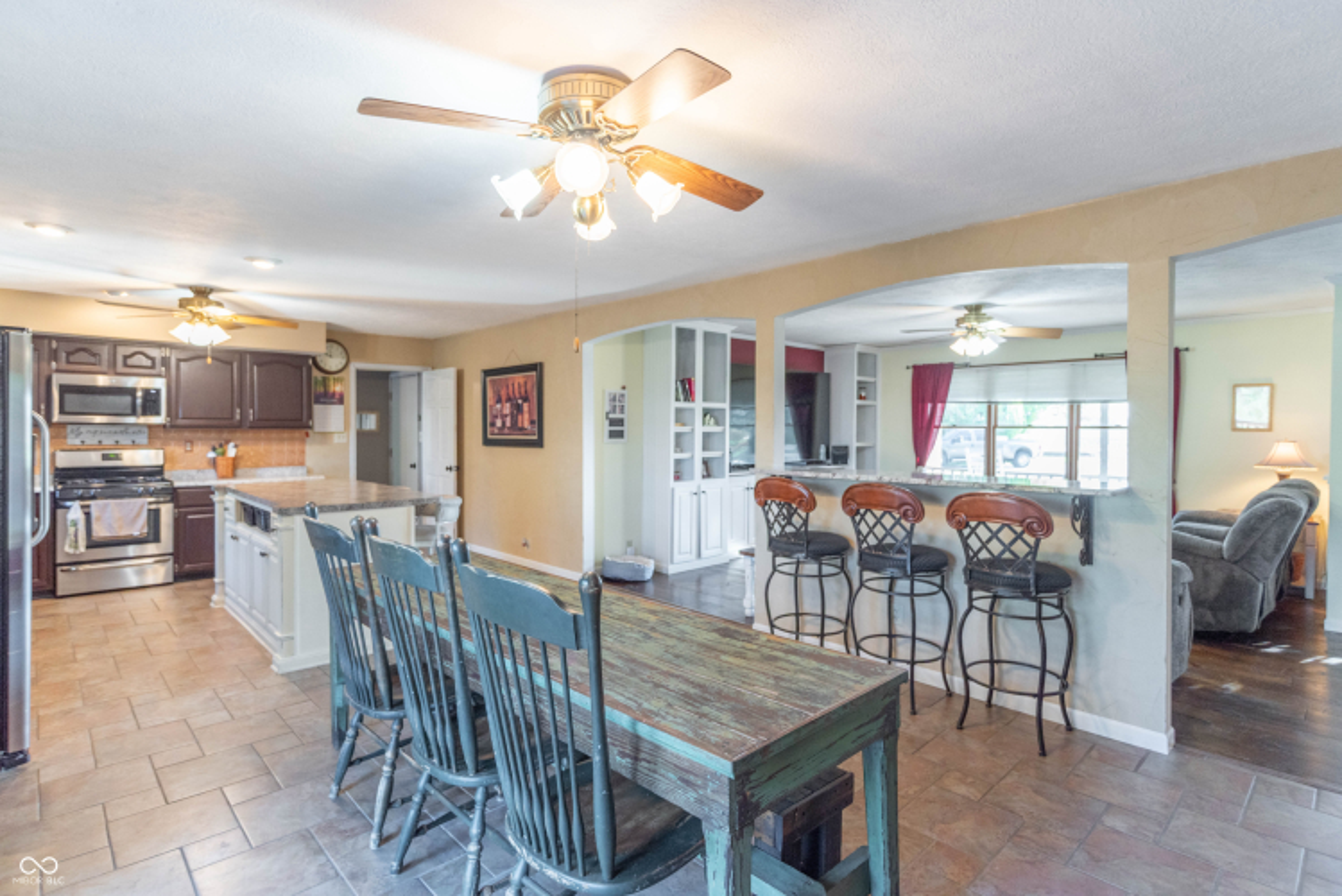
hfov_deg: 90.0
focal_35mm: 18
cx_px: 671
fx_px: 671
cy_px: 448
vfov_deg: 67.4
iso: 640
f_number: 5
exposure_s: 1/50
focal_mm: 18
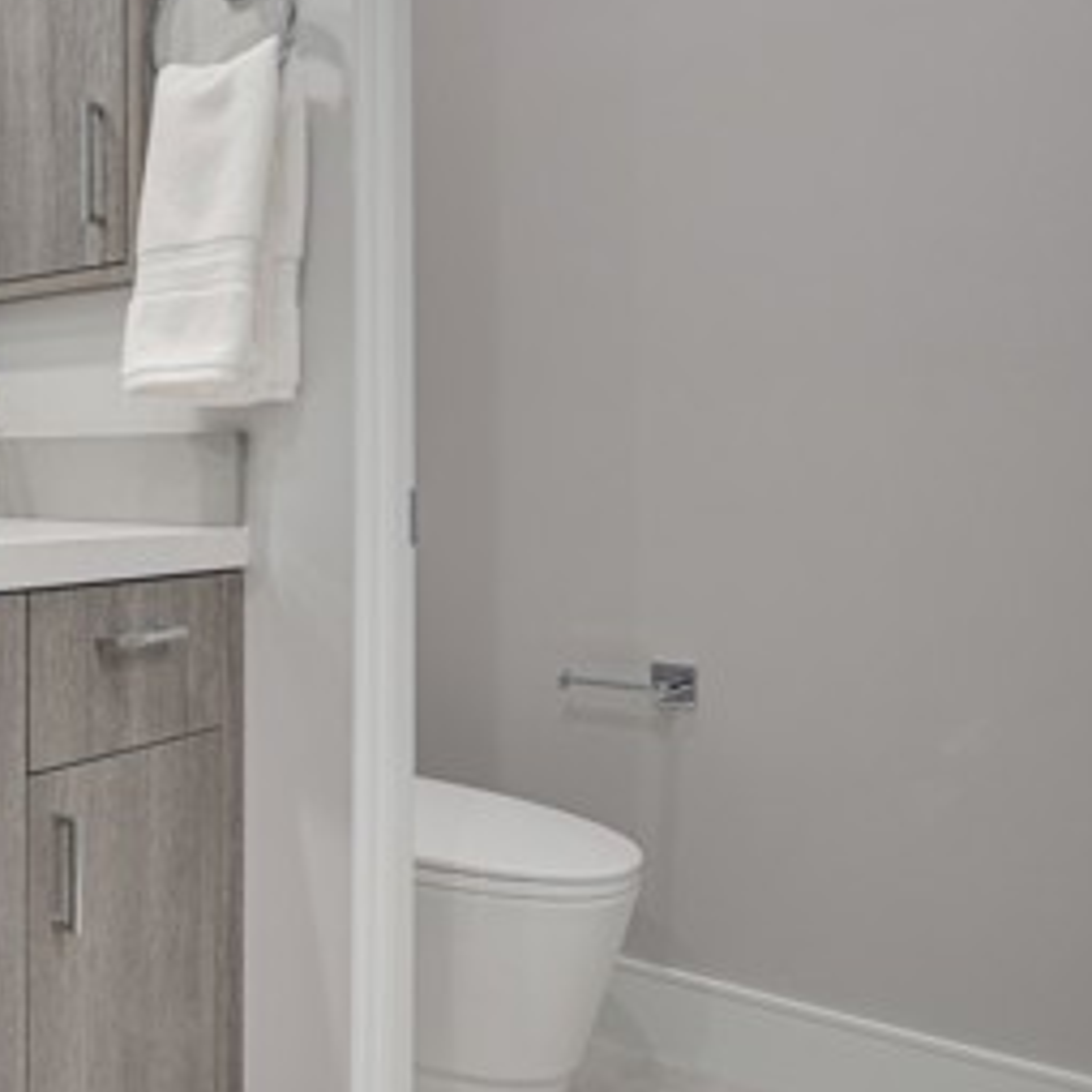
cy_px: 435
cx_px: -60
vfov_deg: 50.8
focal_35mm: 32
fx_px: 1142
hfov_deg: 42.2
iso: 400
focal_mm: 10
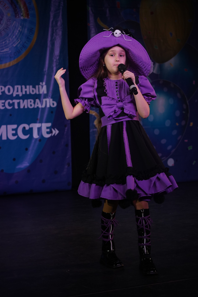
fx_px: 577
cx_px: 99
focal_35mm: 70
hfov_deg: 19.5
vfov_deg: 28.8
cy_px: 148
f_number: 4.5
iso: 2000
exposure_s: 1/400
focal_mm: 70
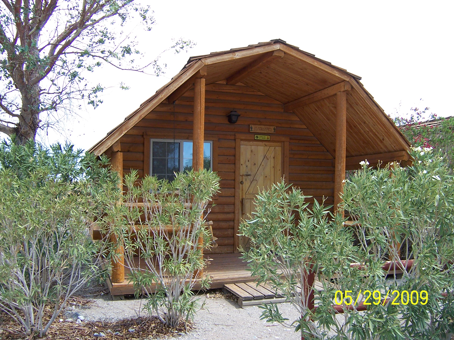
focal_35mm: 33
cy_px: 170
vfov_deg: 42.9
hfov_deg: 55.4
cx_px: 227
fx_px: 433
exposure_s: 1/350
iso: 80
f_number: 3.4
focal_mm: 5.5
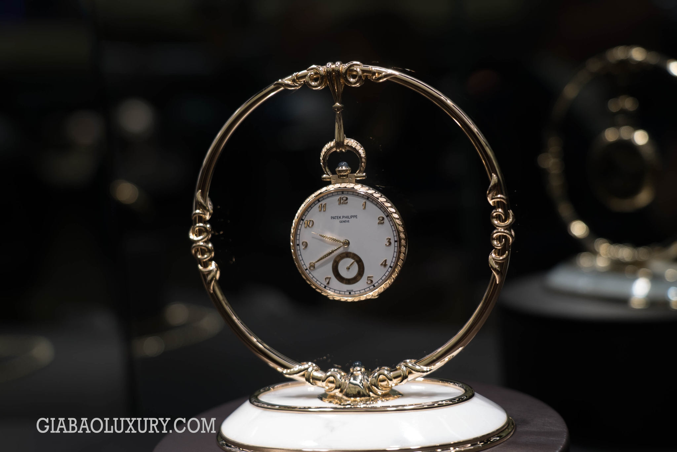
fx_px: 1016
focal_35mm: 54
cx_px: 338
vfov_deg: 25.1
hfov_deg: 36.9
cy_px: 226
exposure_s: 1/125
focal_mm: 54
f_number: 4.5
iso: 80
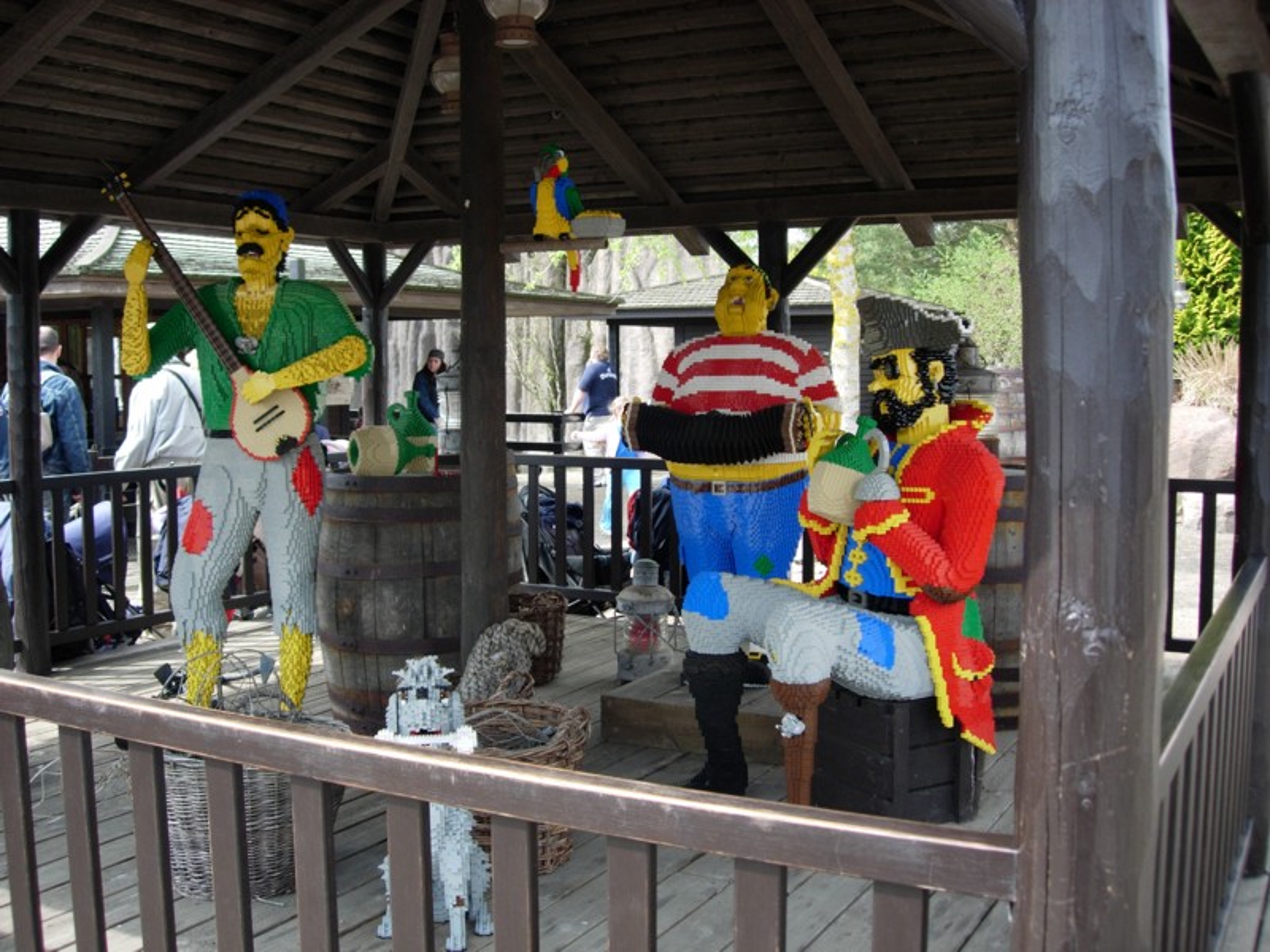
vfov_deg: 37.7
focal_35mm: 38
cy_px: 476
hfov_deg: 49.0
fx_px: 1394
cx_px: 635
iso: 64
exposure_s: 1/215
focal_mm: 7.8
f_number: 2.8
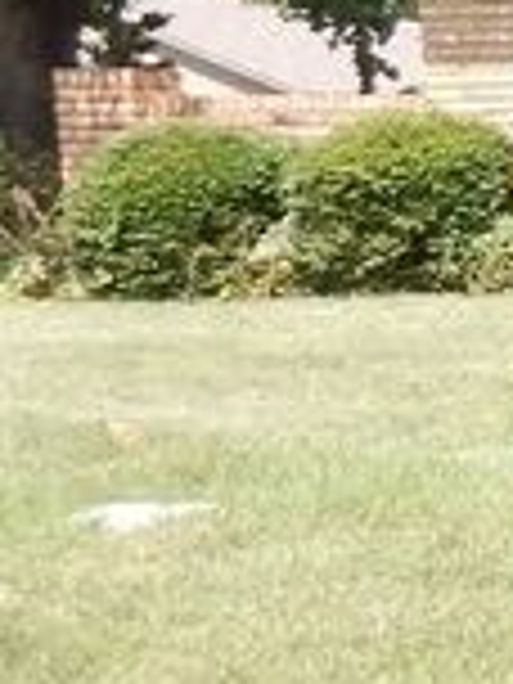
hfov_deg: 7.5
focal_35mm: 148
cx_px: 1944
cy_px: 616
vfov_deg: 13.2
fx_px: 2924
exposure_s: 1/640
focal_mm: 4
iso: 125
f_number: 3
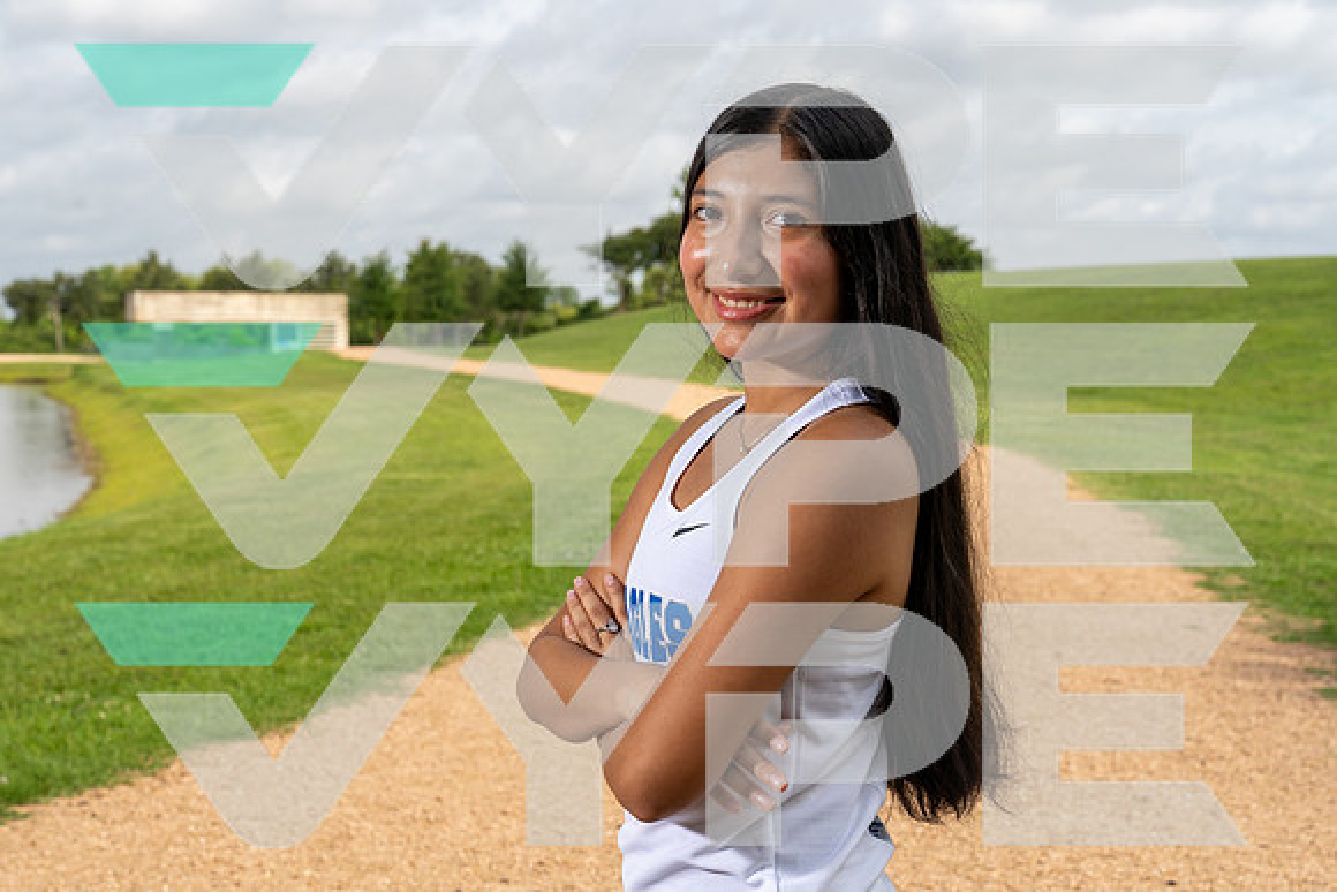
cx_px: 668
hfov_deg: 35.6
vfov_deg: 24.2
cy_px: 446
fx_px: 2080
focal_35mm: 56
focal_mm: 56
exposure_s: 1/250
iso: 100
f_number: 8
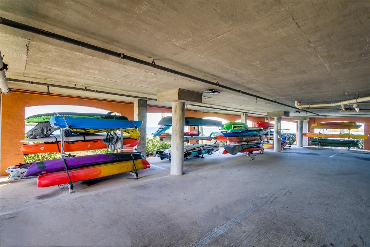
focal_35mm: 16
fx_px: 170
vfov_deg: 72.0
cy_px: 124
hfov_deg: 95.0
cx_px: 185
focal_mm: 11
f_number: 6.3
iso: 200
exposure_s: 1/8
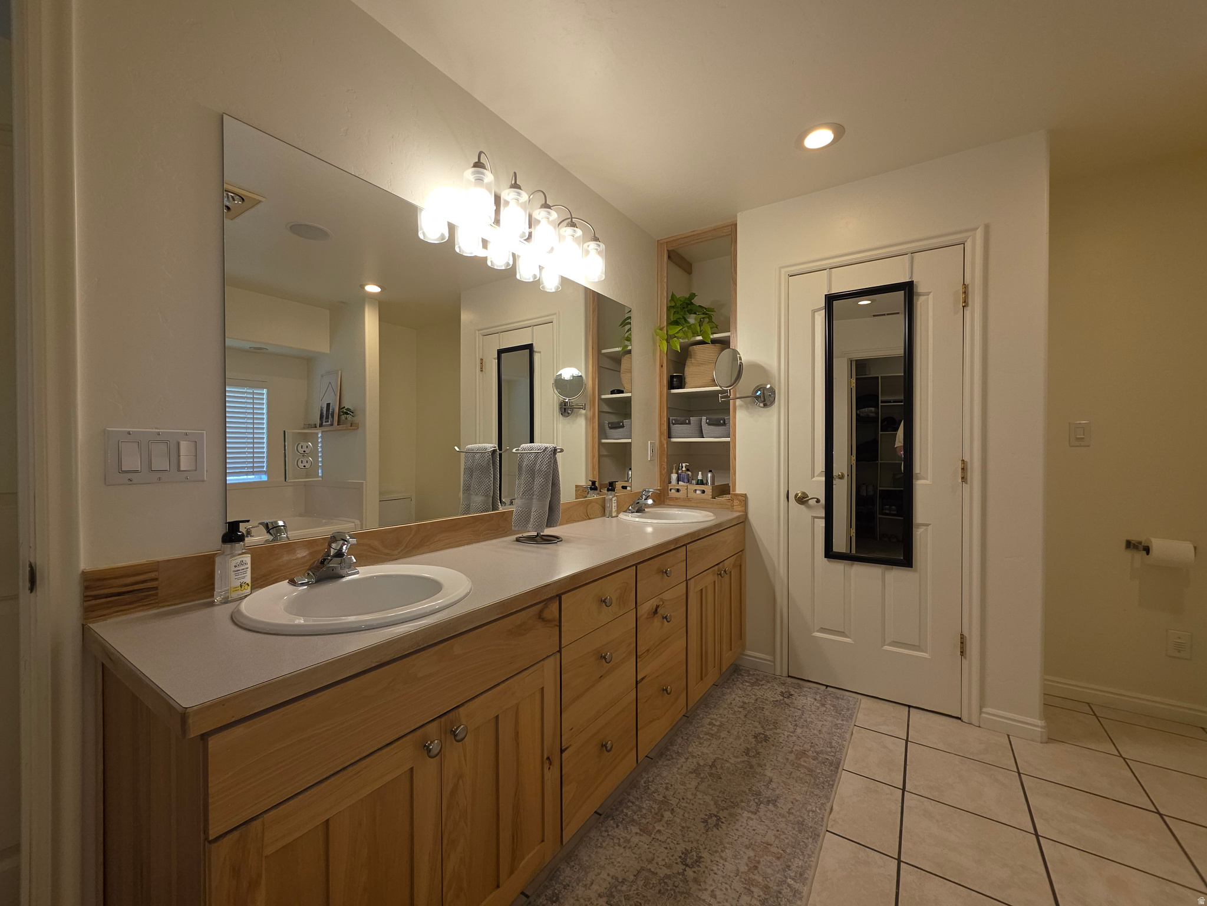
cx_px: 604
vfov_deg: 89.9
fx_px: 453
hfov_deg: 106.2
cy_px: 453
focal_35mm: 13
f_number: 1.9
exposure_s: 1/60
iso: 20
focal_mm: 2.2
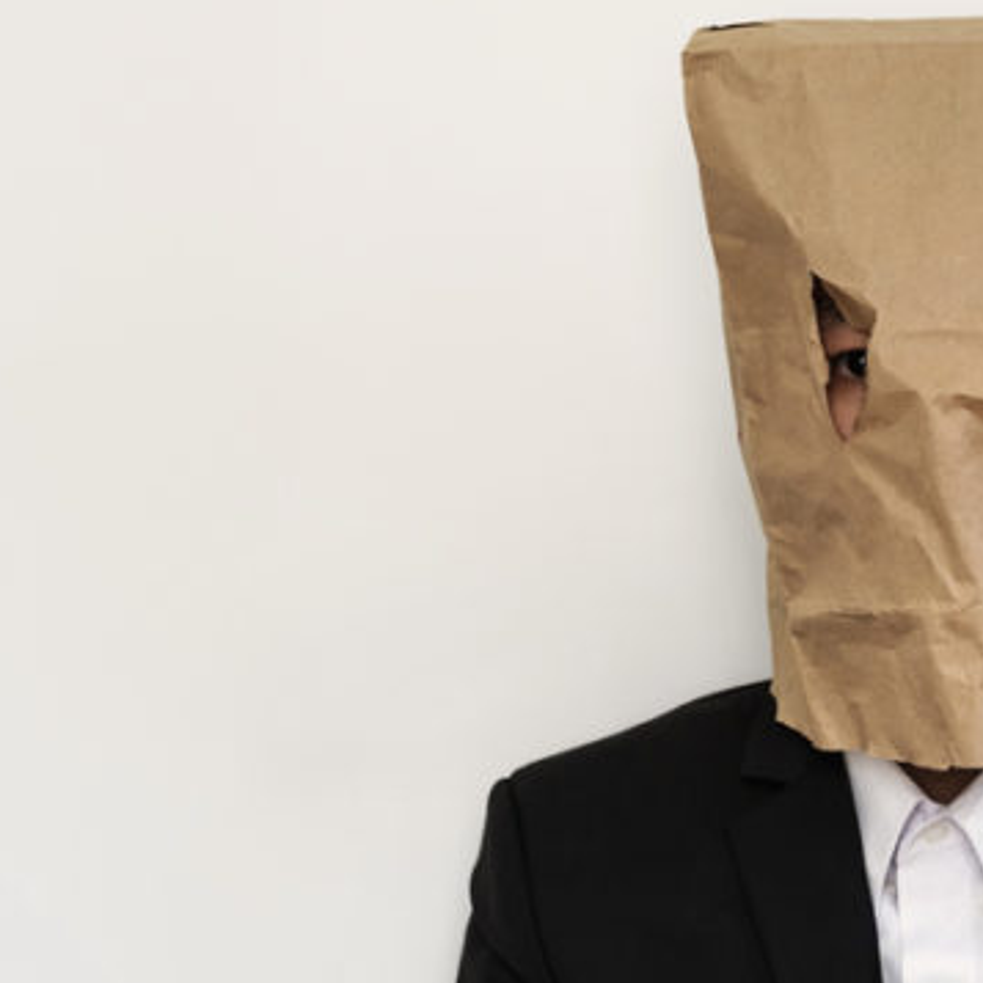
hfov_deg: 13.8
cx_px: 749
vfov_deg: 13.8
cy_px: 438
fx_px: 4048
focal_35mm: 126
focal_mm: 56
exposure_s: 1/60
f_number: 5.6
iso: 400
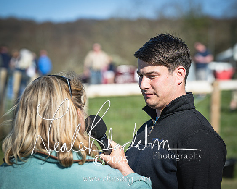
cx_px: 156
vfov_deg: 8.6
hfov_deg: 10.8
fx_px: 1257
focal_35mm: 179
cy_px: 85
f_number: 5
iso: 200
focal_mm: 145
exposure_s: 1/1600
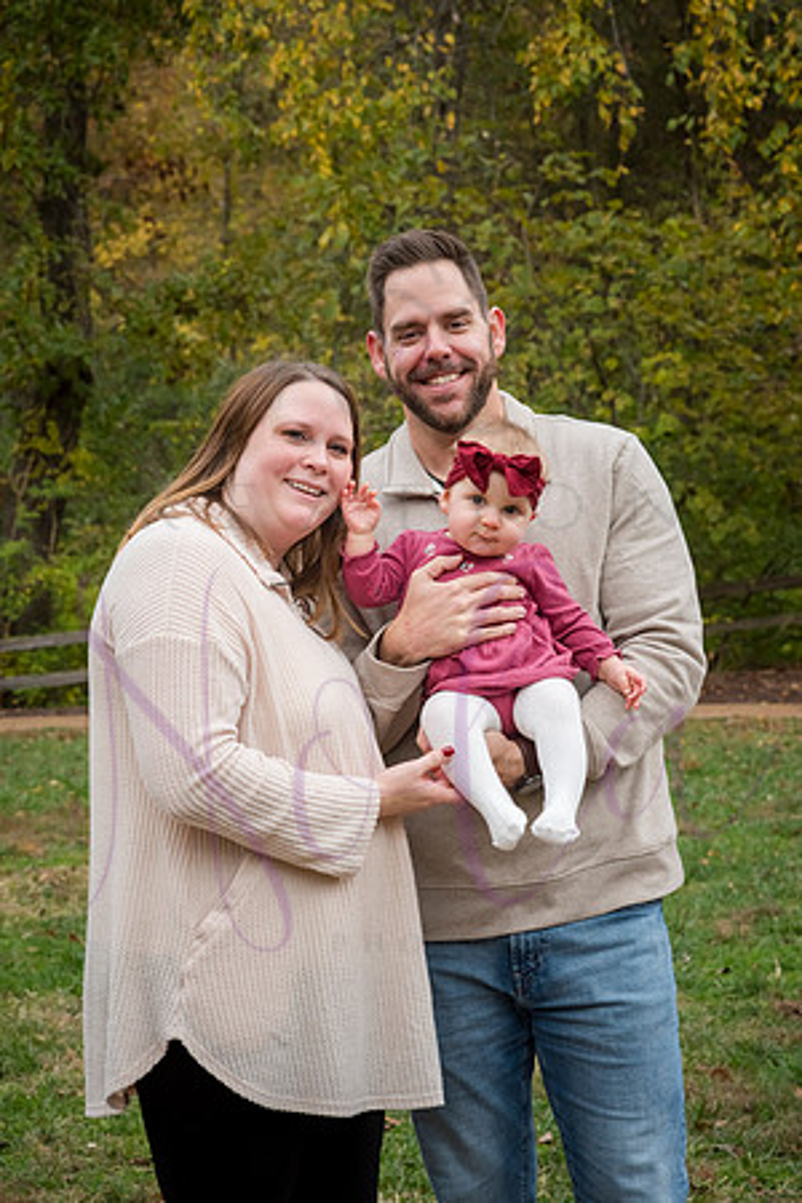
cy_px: 602
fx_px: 2840
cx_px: 401
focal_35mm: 85
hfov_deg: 16.1
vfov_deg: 23.9
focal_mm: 85
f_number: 10
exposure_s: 1/400
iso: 800
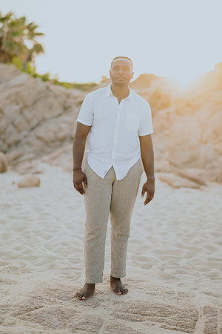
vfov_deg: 34.5
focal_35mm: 58
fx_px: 536
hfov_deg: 23.4
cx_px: 111
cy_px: 167
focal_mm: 58
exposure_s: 1/800
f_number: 1.8
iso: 100
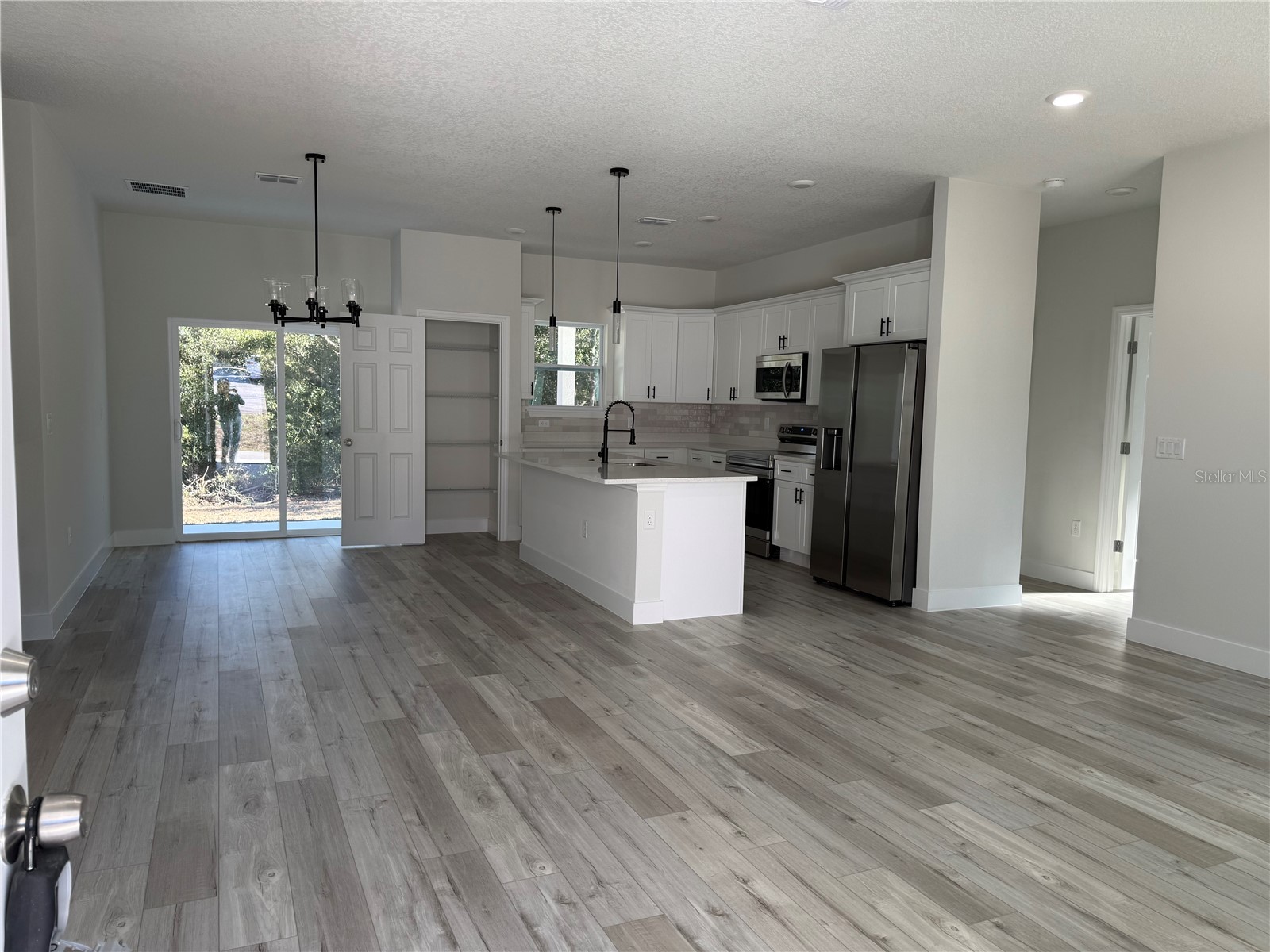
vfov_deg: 56.8
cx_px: 635
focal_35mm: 24
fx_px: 881
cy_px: 476
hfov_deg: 71.6
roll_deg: -1.6
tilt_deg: -4.7
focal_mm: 6.76
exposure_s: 1/189
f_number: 1.78
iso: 64
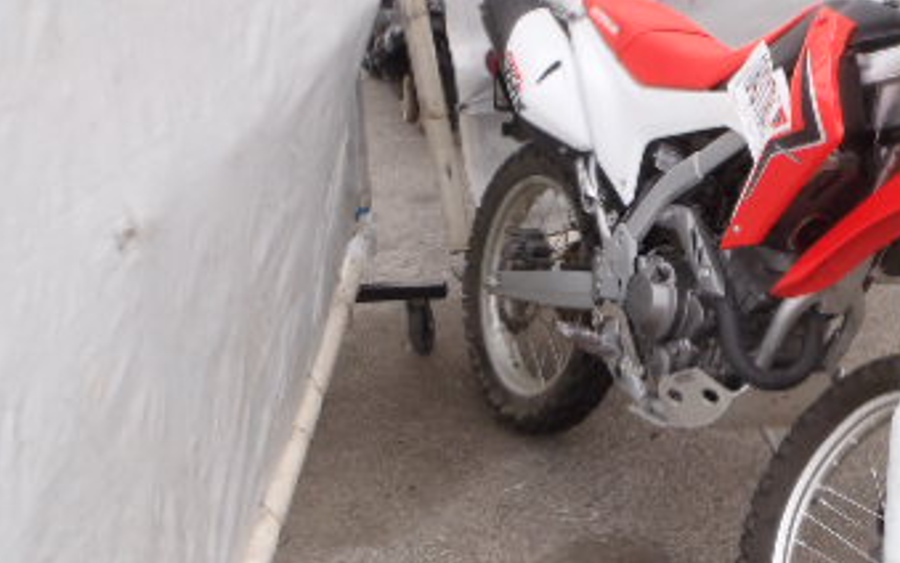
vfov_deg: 23.1
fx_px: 1374
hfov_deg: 35.1
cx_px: 717
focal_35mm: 56
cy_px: 313
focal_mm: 5
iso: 80
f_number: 4.5
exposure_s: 1/125
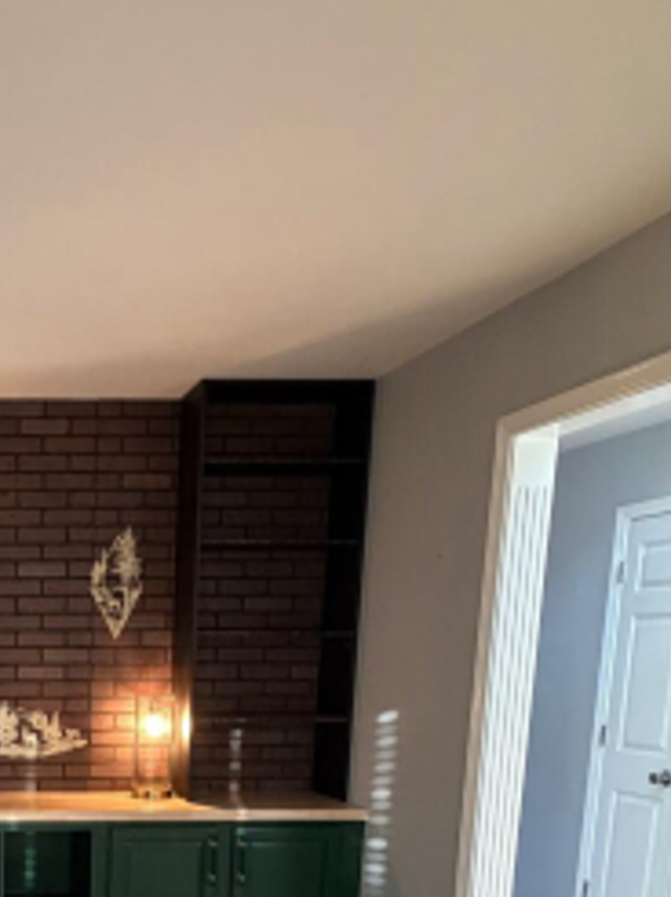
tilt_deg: -10.1
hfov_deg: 32.9
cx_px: -73
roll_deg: +0.3
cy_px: 819
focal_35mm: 38
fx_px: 984
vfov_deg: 44.3
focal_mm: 2.22
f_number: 2.2
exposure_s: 1/60
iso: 640
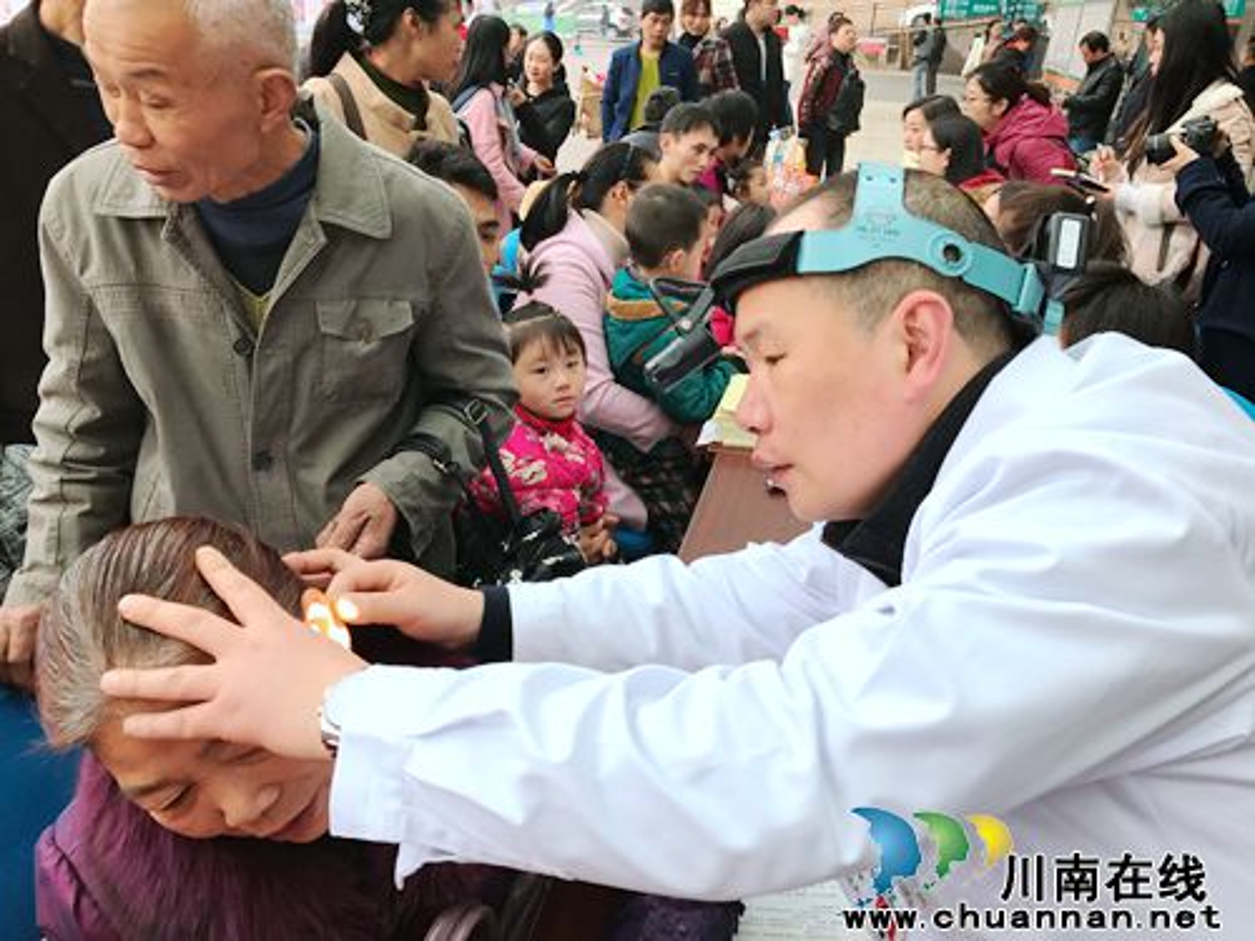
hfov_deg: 63.4
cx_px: 628
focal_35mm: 28
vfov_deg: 49.7
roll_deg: -4.2
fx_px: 1015
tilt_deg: -21.0
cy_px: 470
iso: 32
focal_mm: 3.99
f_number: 1.8
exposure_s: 1/100
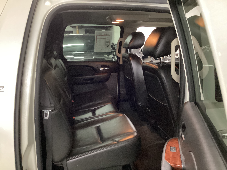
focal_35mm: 31
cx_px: 114
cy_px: 85
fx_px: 203
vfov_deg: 45.4
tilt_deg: -15.5
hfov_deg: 58.4
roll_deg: -0.6
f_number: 2.4
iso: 640
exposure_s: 1/25
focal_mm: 3.3
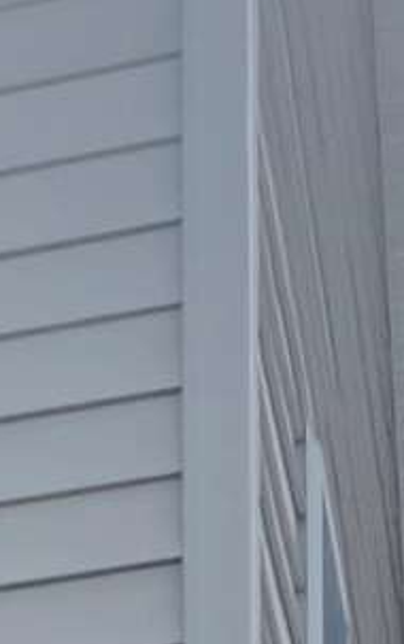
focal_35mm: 247
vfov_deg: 7.5
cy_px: 1936
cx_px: -2228
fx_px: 4341
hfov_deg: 4.1
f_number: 1.8
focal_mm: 5.54
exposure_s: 1/1102
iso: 25
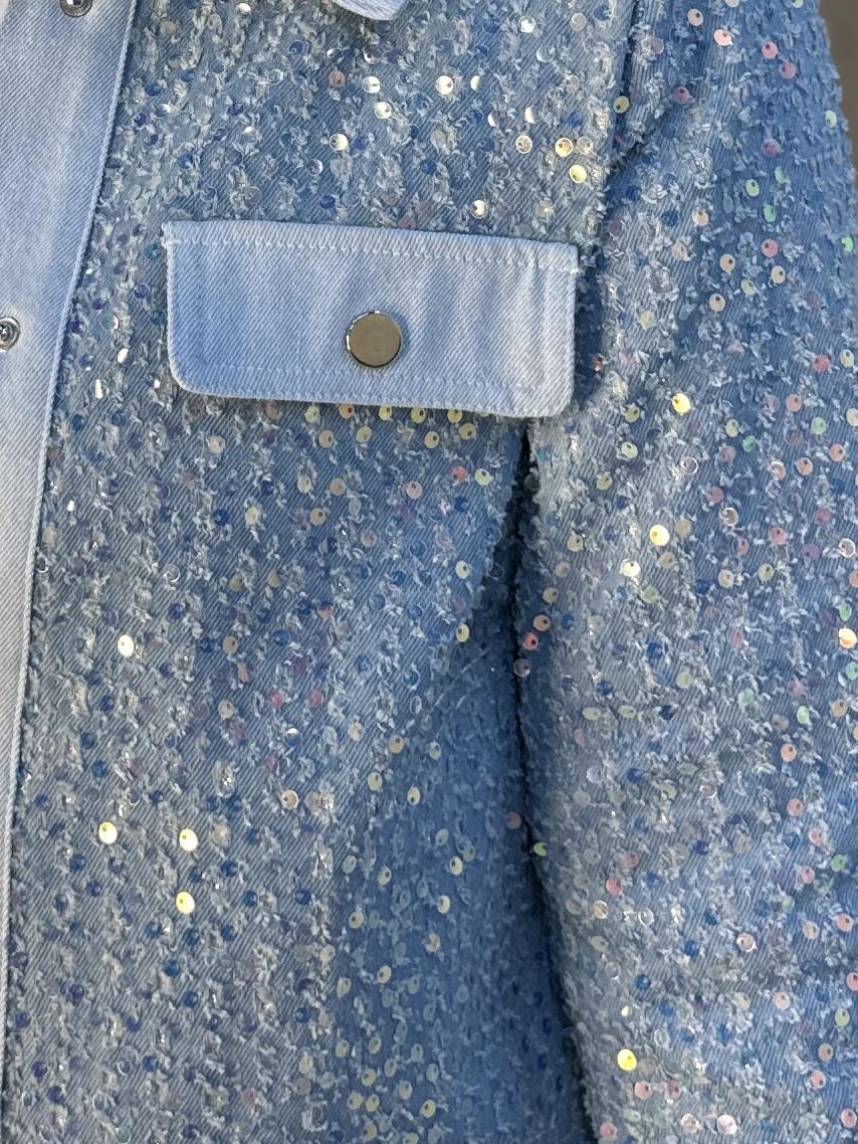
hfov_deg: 17.1
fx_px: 2808
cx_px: 98
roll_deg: -2.8
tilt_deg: -8.1
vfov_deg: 22.1
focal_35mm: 85
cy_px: -9
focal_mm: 6.86
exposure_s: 1/100
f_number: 1.78
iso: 80
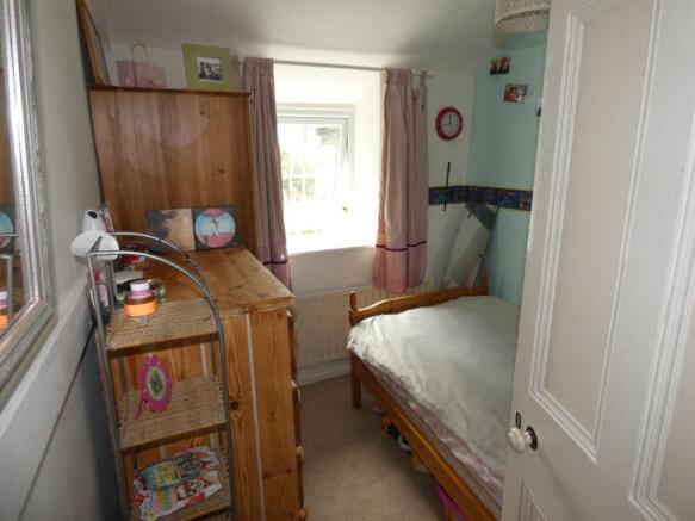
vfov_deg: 66.0
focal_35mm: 20
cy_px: 260
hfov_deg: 81.8
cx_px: 348
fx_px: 401
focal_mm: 3.6
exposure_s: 1/15
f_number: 2.8
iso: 80
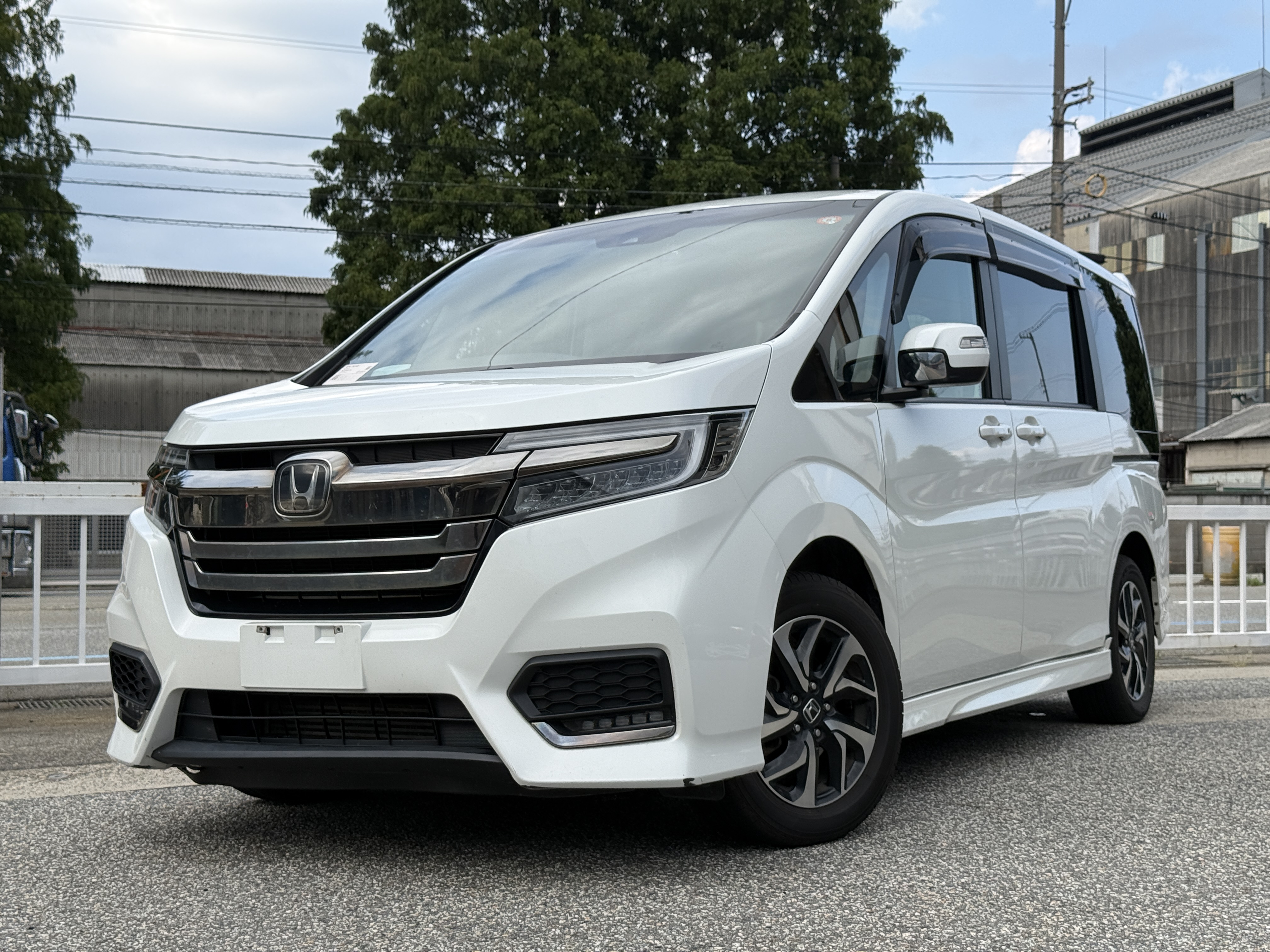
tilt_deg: +1.6
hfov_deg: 39.7
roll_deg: -0.2
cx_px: 635
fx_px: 1761
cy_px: 476
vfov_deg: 30.3
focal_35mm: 48
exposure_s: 1/2146
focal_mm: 6.76
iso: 64
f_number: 1.78
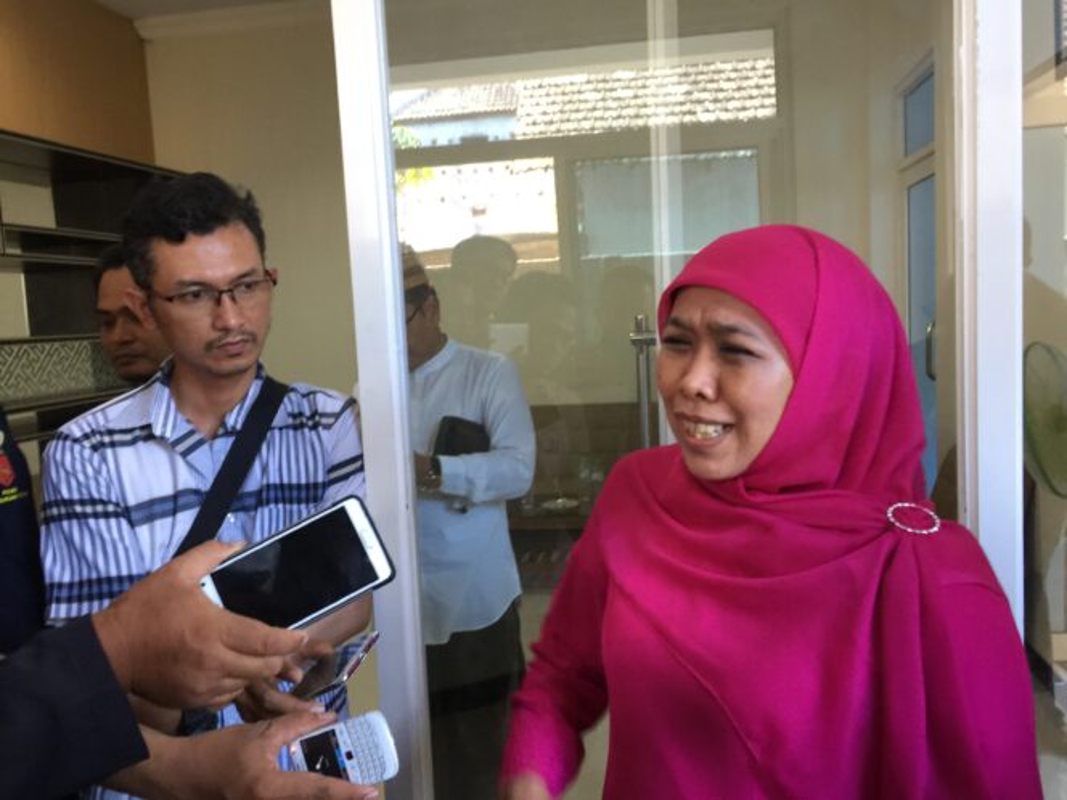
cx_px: 534
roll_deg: +2.4
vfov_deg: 48.2
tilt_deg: -8.2
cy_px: 400
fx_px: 894
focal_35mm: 29
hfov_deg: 61.7
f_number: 2.2
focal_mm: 4.15
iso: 64
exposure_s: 1/17
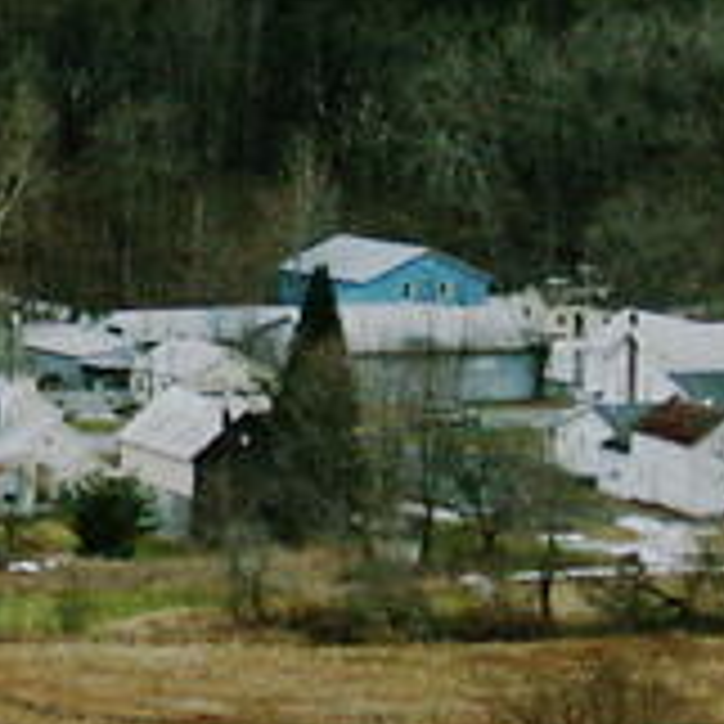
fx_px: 9181
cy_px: -292
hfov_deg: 4.3
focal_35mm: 388
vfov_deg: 4.5
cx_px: -1520
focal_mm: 14.3
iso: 100
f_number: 3.6
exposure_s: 1/180
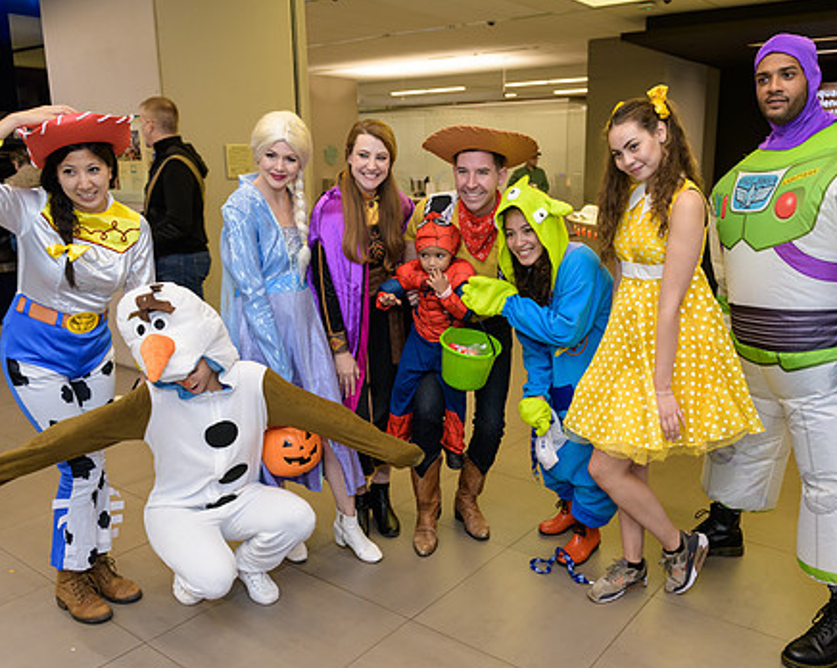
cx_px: 463
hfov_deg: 58.7
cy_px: 348
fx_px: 742
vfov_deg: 48.4
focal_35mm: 30
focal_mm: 24
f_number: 3.2
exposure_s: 1/125
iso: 800
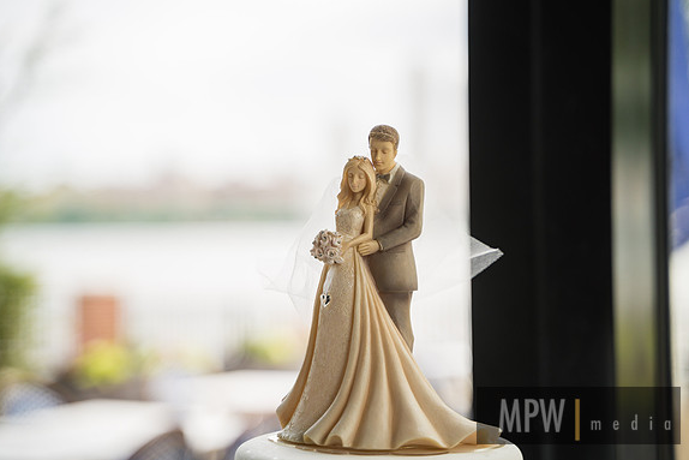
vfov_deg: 17.7
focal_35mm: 77
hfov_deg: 26.3
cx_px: 343
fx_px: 1474
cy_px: 230
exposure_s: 1/320
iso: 100
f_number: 2.8
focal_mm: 75
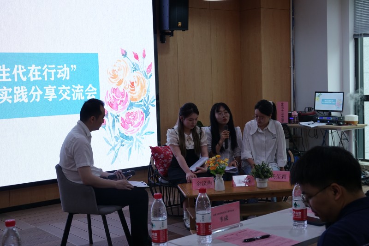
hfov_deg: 38.2
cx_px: 184
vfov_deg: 26.0
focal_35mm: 52
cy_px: 123
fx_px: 533
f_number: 3.2
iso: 320
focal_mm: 18.92
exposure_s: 1/60
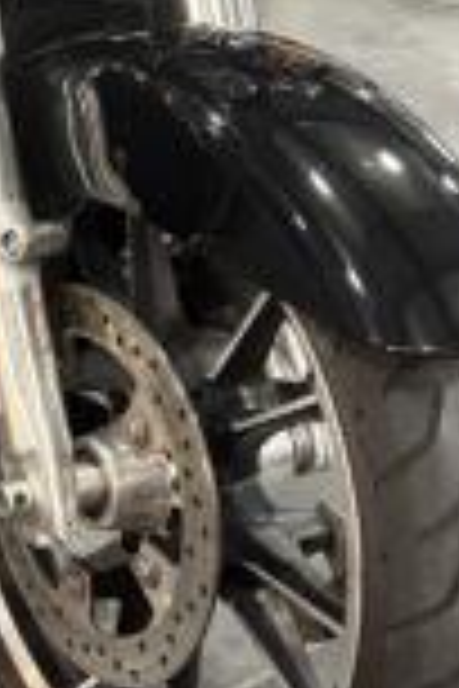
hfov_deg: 12.2
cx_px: -256
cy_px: -4
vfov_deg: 18.7
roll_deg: +0.1
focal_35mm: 106
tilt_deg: -19.7
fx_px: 2027
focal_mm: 5.96
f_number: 1.6
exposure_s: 1/60
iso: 500
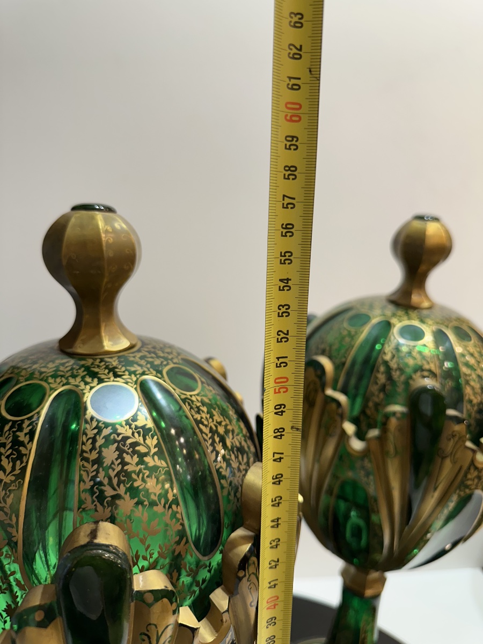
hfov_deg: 56.8
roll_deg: -3.3
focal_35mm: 24
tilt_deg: -14.0
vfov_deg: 71.6
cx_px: 242
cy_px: 322
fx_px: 446
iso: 100
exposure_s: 1/100
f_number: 1.78
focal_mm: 6.86
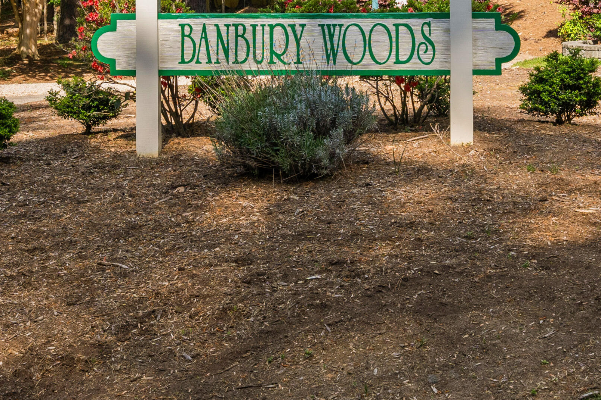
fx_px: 1619
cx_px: 357
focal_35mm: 97
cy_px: 57
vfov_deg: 14.0
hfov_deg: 21.0
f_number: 8
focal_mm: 35
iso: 320
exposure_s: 1/500
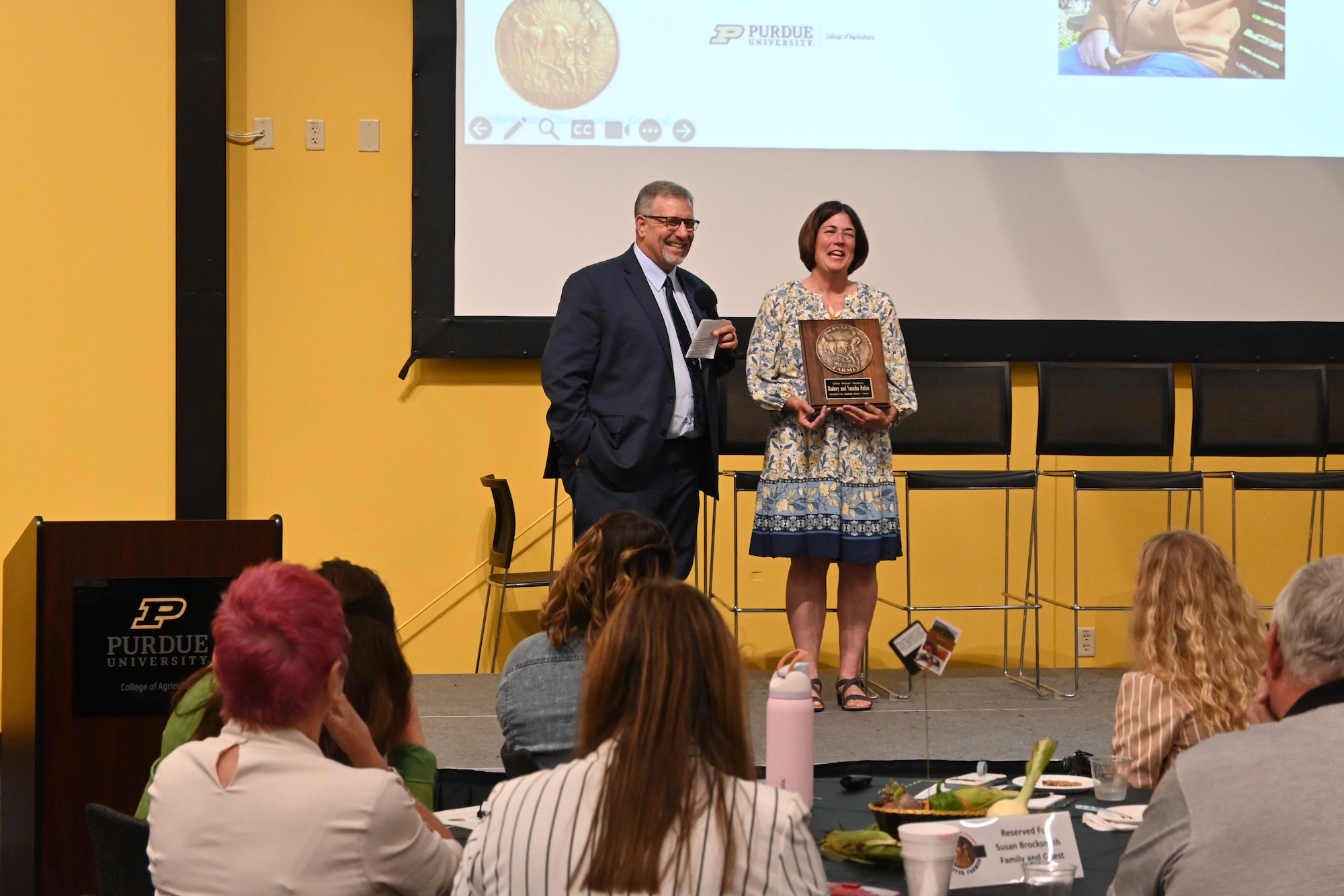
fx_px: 2800
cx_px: 672
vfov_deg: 18.2
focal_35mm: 75
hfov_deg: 27.0
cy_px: 448
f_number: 6.3
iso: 3200
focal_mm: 50
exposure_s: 1/80
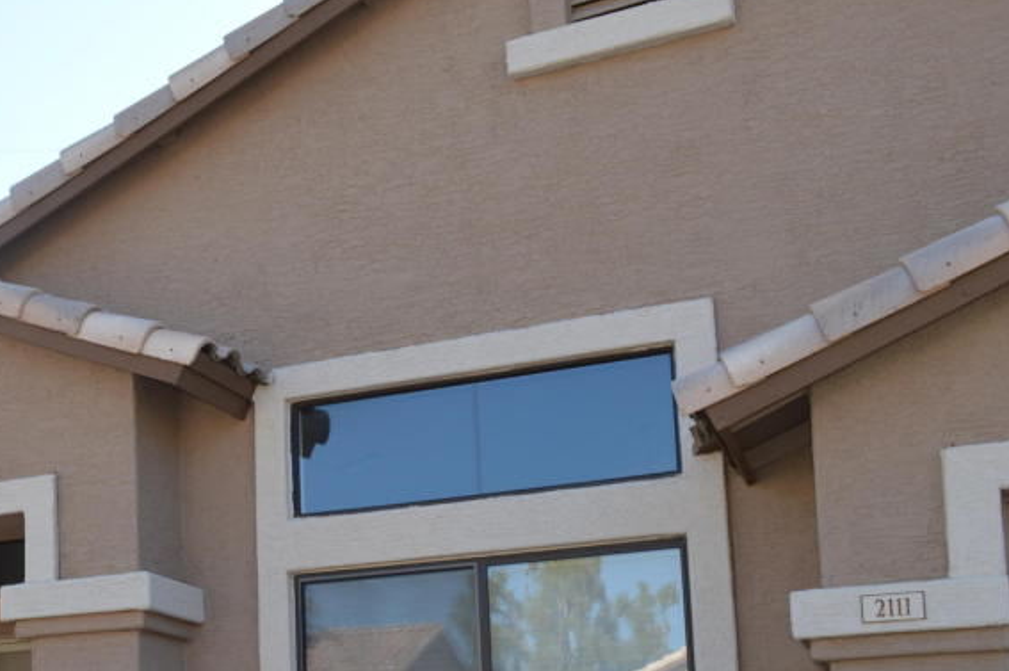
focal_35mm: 55
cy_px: 632
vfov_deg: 23.8
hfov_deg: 34.0
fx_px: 1540
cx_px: 76
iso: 100
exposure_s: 1/200
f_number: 5.6
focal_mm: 18
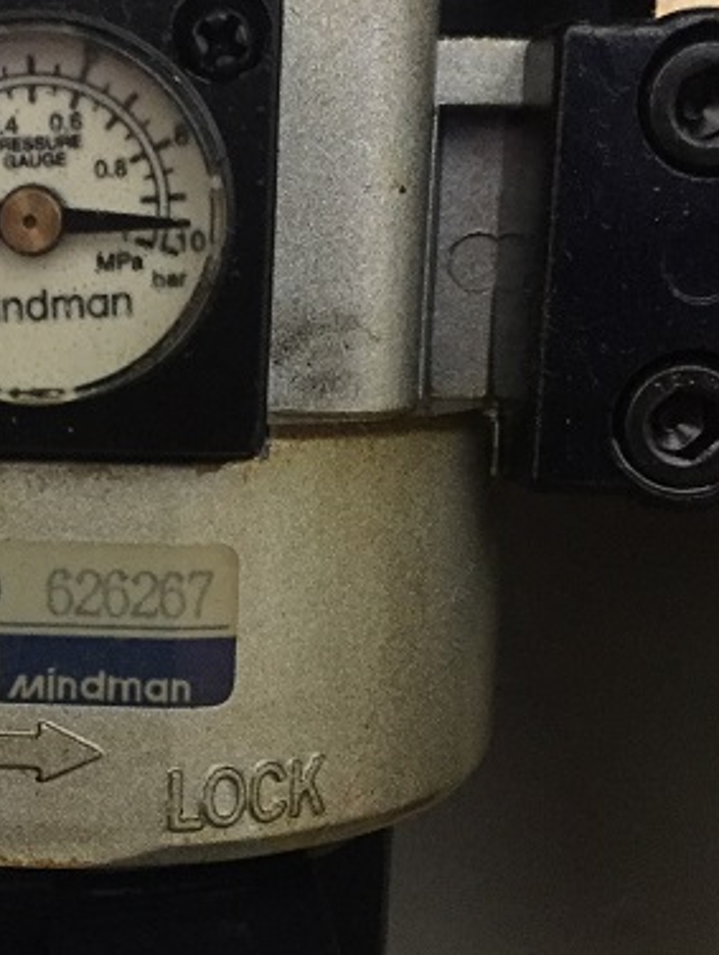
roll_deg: -0.6
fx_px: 1520
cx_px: 66
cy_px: 526
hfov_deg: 25.7
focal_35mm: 55
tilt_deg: -8.1
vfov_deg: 34.9
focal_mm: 4.15
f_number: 2.2
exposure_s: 1/17
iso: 800
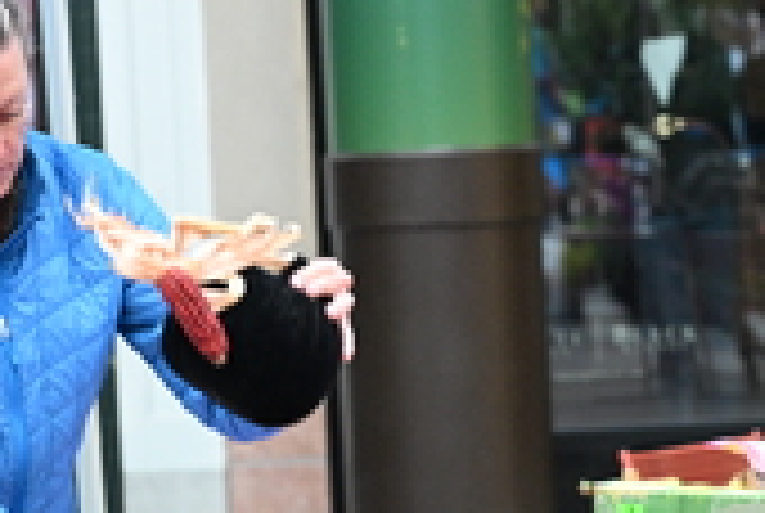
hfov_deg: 6.6
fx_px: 6599
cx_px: 1022
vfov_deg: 4.5
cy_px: 173
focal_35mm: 310
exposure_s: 1/160
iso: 3200
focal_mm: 96
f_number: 4
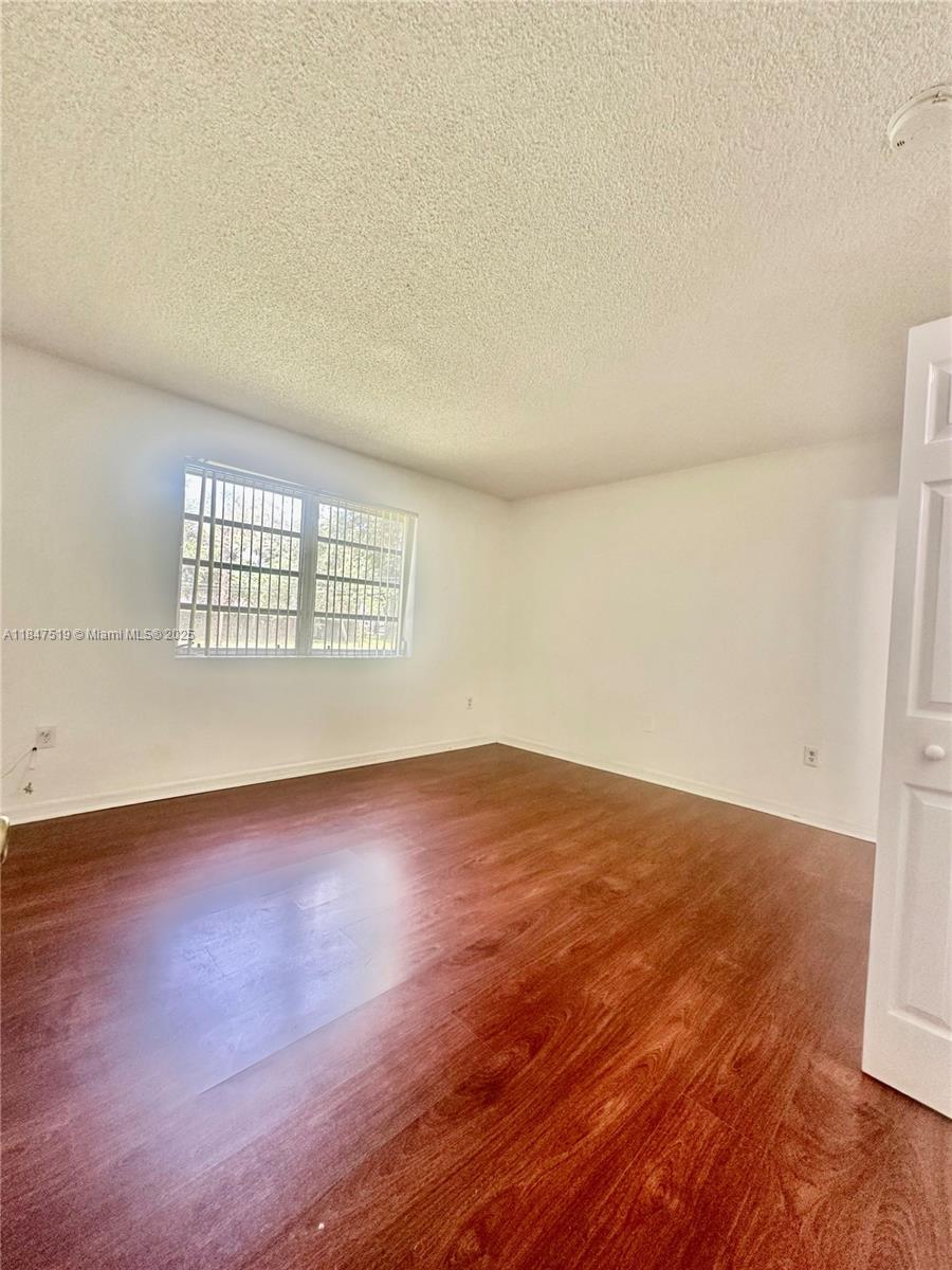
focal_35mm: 14
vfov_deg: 102.1
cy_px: 635
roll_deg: -4.1
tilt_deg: +0.5
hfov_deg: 85.7
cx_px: 476
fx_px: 513
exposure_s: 1/60
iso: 160
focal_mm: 2.22
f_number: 2.2
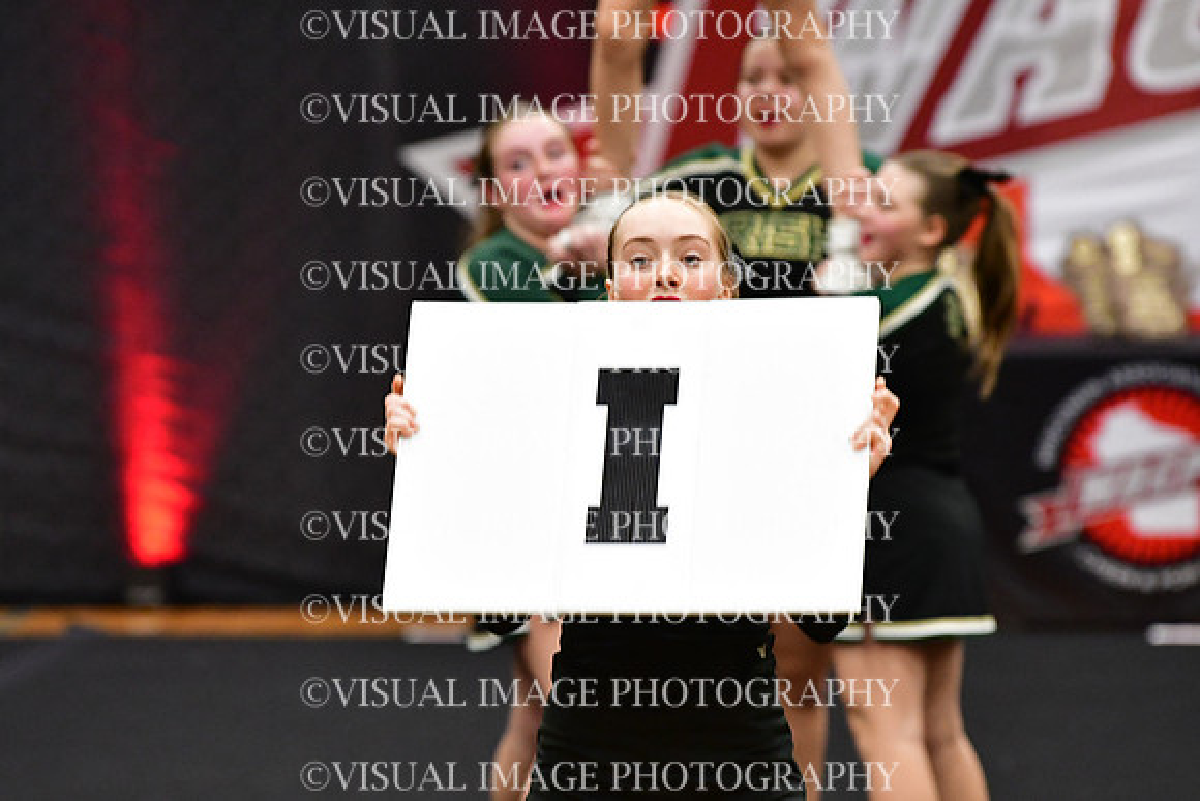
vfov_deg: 4.6
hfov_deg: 6.9
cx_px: 600
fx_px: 10002
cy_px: 400
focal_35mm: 300
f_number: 3.5
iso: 5000
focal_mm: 200
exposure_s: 1/500
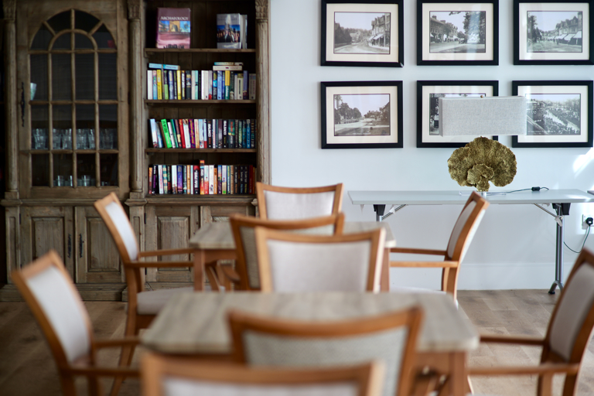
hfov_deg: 23.9
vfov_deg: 16.1
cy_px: 198
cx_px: 297
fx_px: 1402
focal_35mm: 85
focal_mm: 85
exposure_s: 1/100
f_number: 1.8
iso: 160
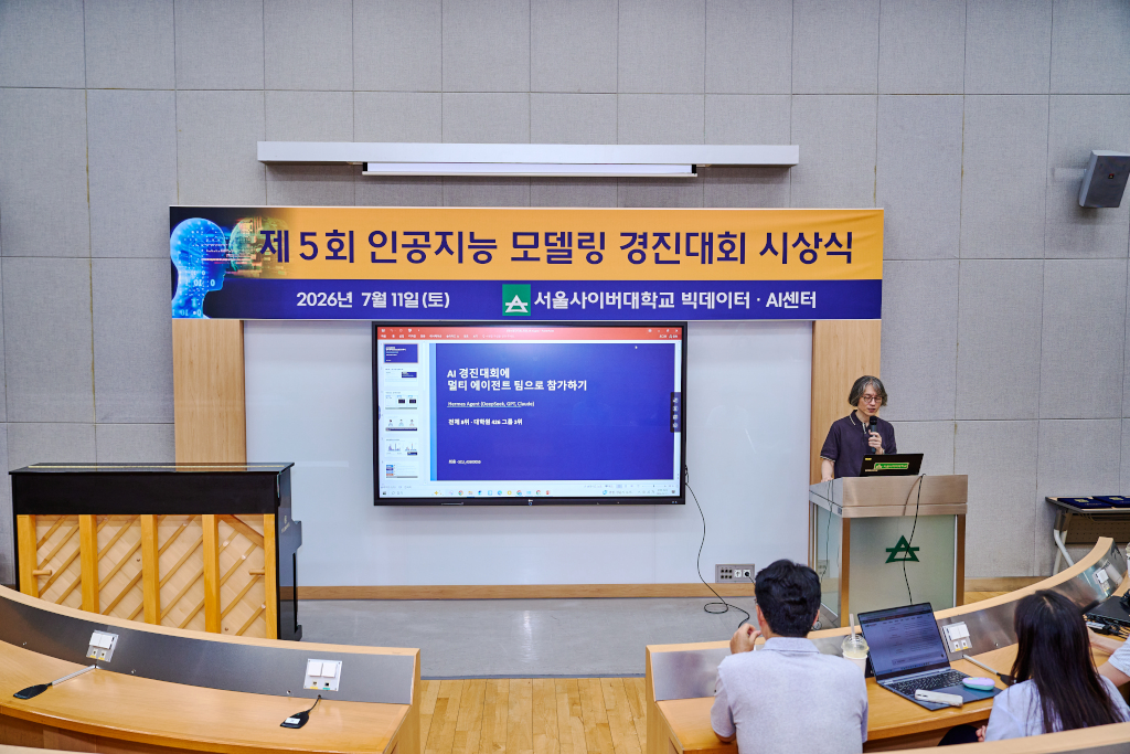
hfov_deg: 61.9
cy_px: 377
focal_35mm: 30
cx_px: 565
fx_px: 942
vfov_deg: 43.6
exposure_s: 1/200
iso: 400
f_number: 4
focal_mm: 30
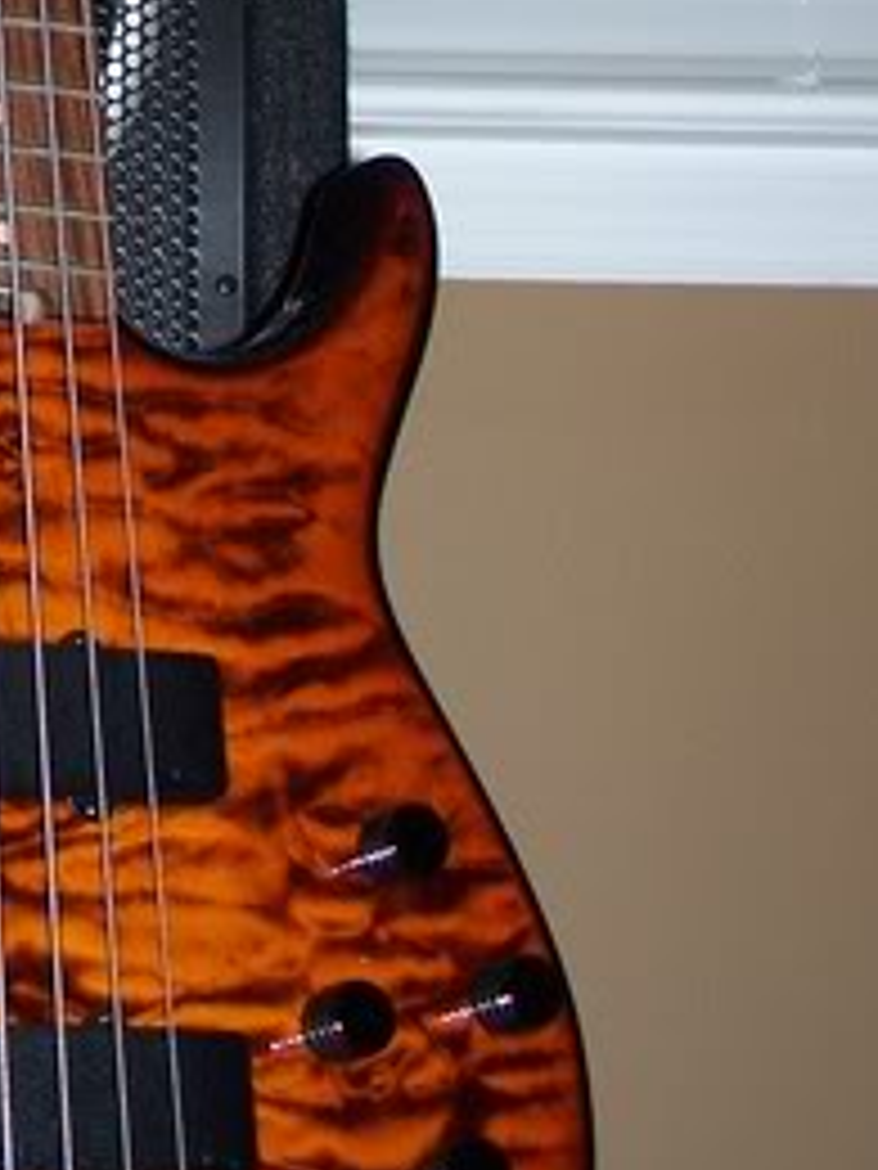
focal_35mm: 146
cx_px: -576
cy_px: -392
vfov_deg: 13.0
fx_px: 4938
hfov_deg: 9.8
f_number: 2.8
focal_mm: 7.8
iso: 125
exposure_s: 1/60
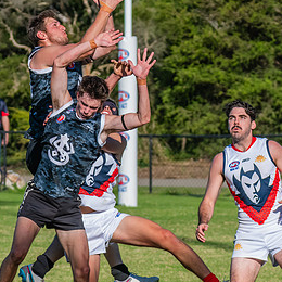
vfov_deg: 2.9
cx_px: 99
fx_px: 5493
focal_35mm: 596
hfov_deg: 2.9
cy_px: 107
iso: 800
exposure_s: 1/1600
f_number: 10
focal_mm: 240
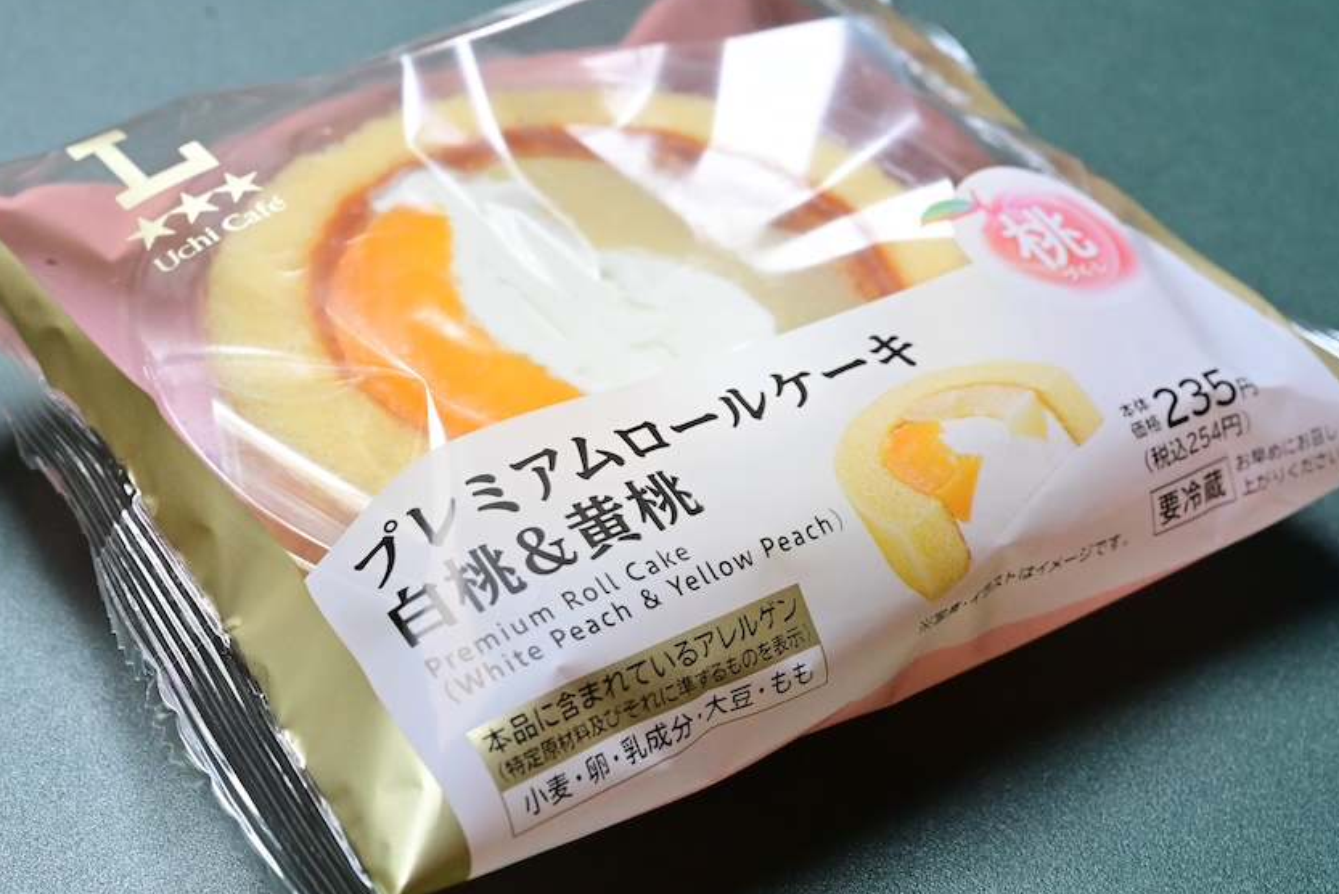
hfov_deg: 28.1
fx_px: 2679
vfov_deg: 18.9
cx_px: 662
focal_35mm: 72
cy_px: 388
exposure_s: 1/250
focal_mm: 60
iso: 6400
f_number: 13
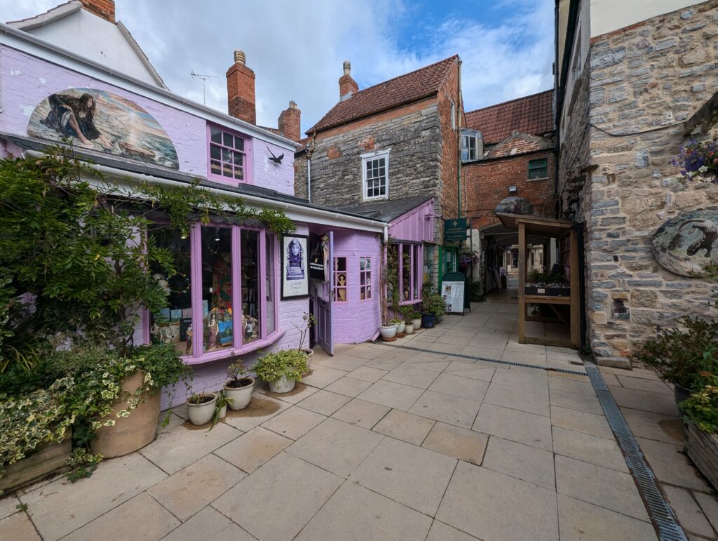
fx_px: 270
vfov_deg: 90.1
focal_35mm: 13
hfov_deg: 106.1
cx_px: 359
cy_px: 270
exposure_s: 1/1272
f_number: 2.2
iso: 46
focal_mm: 1.95
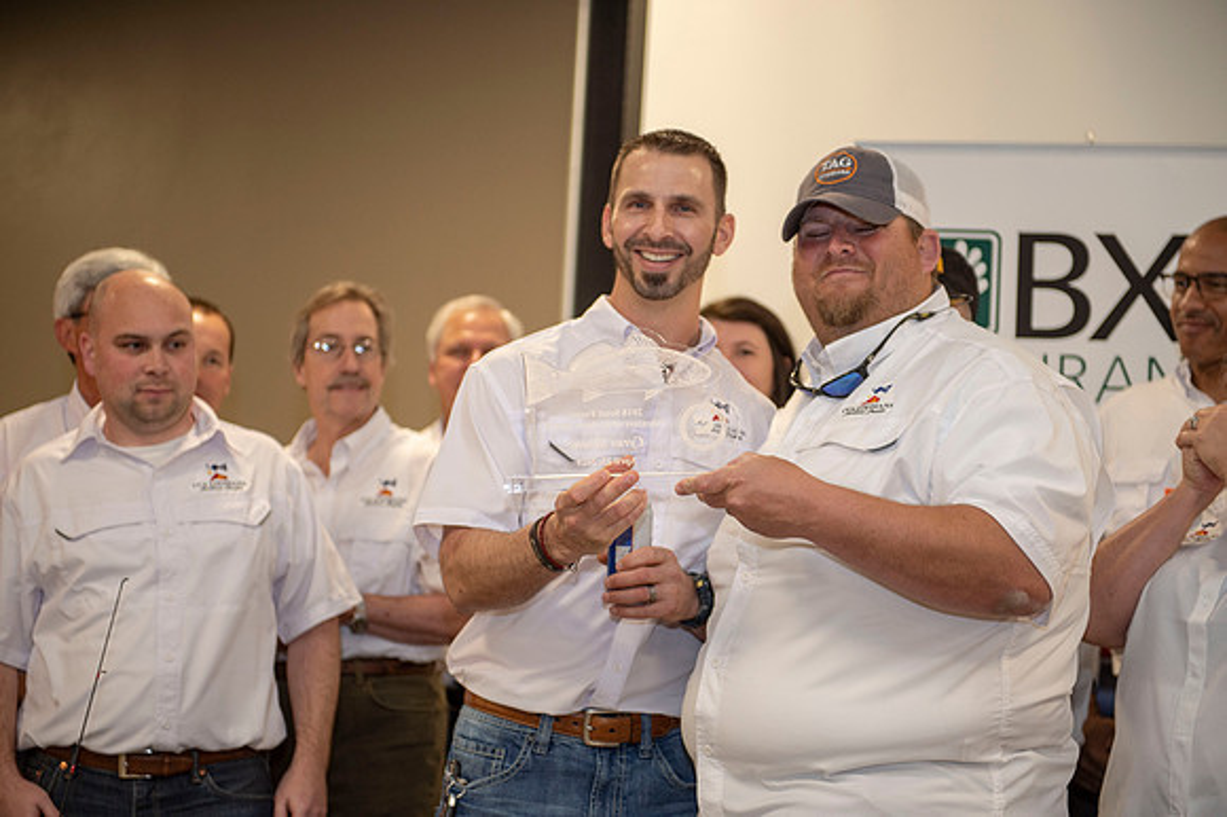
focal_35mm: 70
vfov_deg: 19.4
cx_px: 614
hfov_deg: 28.9
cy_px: 408
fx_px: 2384
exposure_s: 1/125
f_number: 2.8
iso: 800
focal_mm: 70
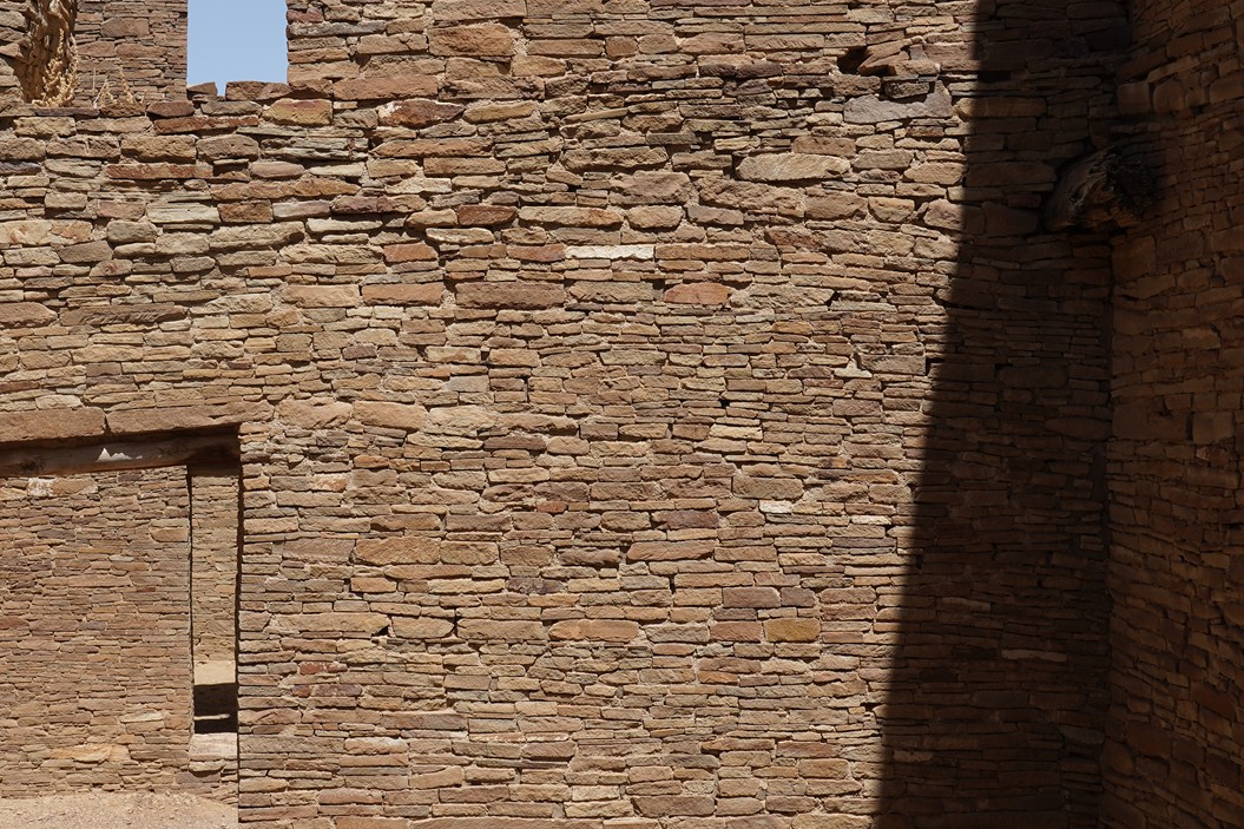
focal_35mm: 55
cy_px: 356
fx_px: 1900
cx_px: 387
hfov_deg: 35.8
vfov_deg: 24.6
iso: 100
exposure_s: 1/100
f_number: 14
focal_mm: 29
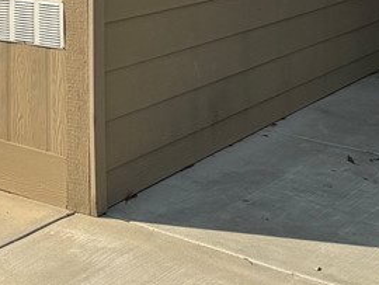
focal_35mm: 91
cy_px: -171
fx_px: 997
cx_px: -98
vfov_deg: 14.8
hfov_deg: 19.9
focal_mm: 6.76
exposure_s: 1/6410
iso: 80
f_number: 1.78
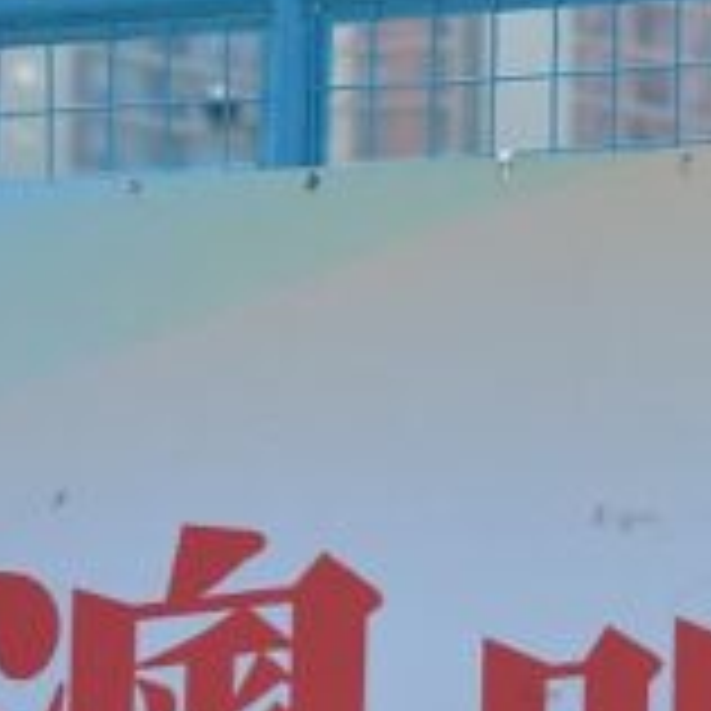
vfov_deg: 4.5
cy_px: 1118
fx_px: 8970
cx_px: 2043
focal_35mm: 386
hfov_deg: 4.4
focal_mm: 70
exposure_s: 1/2000
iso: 320
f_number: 3.5
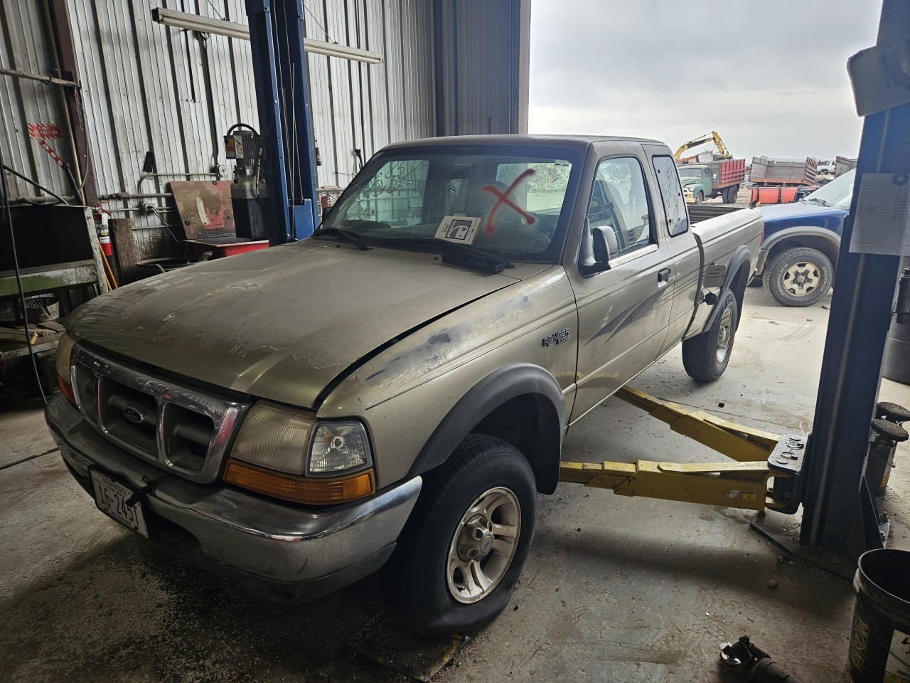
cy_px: 342
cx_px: 455
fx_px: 605
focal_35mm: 23
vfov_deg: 58.9
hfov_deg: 73.9
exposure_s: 1/125
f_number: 1.8
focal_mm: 5.4
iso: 25
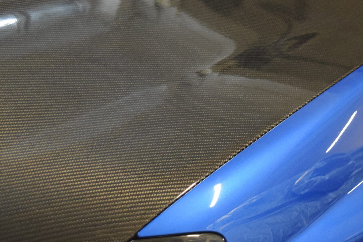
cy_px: 102
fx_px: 1008
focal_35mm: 100
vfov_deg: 13.7
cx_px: 214
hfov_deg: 20.4
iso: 2500
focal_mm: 38
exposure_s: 1/60
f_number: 4.8
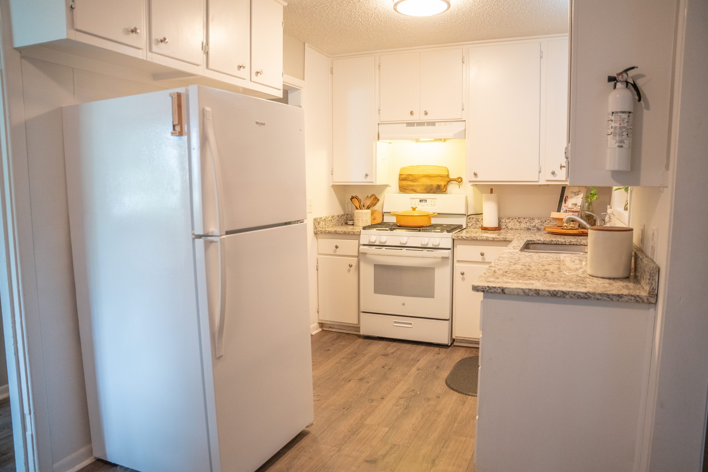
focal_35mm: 25
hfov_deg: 71.5
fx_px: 492
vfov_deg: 51.3
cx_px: 362
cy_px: 241
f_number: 2.8
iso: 2500
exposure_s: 1/160
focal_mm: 24
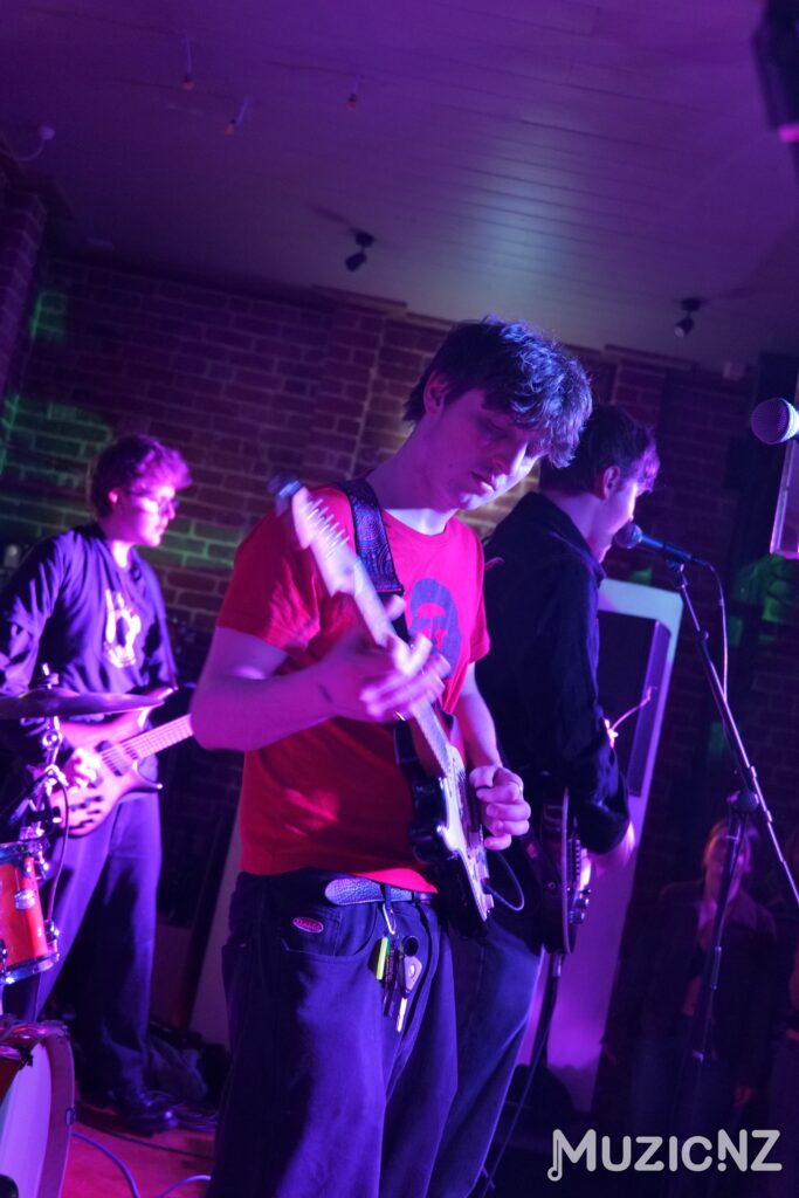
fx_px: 1331
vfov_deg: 48.5
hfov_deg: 33.4
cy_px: 599
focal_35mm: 40
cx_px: 400
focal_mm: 40
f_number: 4.6
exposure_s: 1/25
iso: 6400
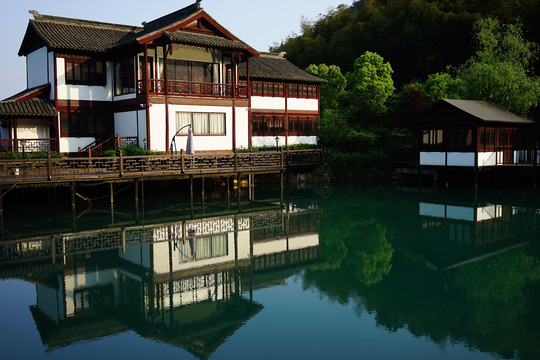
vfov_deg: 37.9
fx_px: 525
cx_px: 270
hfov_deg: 54.4
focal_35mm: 35
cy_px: 180
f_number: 5
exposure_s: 1/320
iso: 100
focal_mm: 35
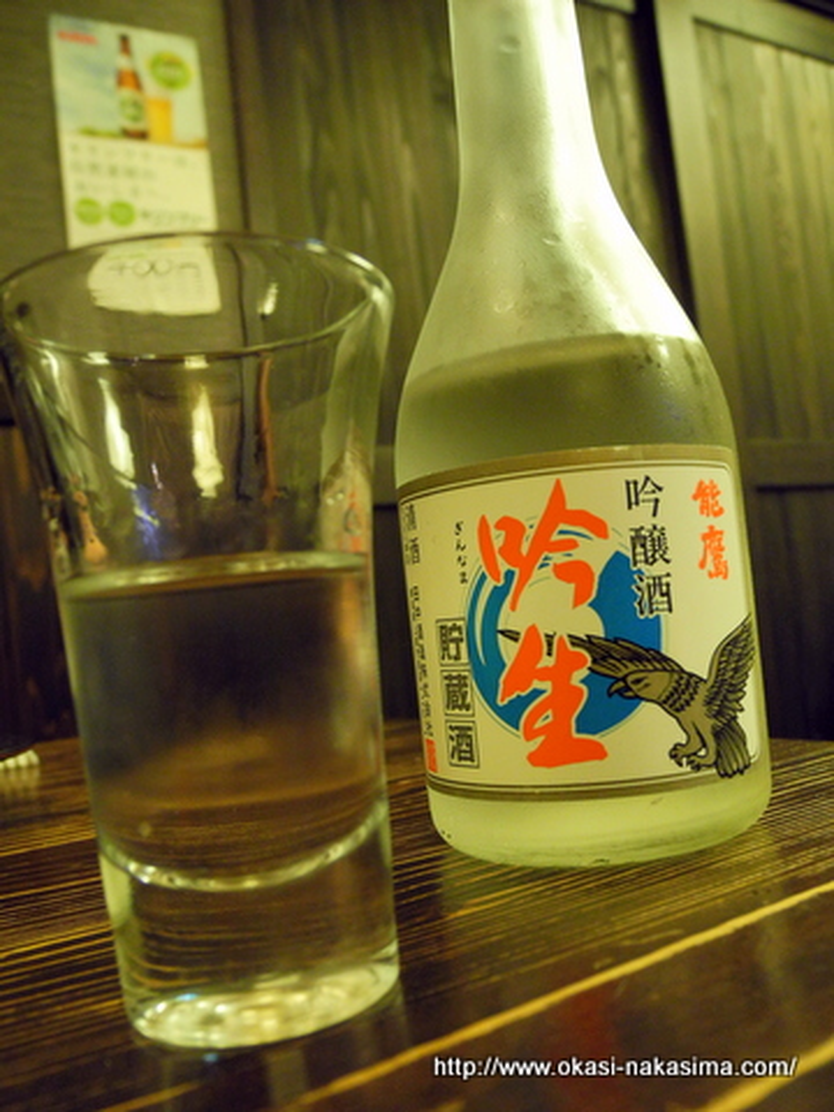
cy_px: 556
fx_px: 899
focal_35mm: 28
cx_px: 417
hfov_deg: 49.7
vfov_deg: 63.4
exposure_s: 1/11
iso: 400
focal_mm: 6
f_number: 2.8
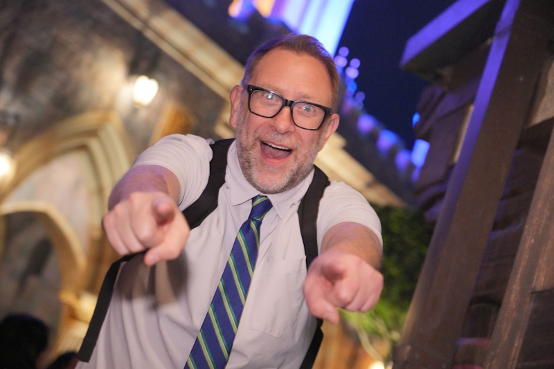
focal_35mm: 68
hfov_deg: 29.7
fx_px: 1046
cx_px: 277
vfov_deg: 20.0
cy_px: 184
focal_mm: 68
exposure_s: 1/40
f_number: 4
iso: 6400
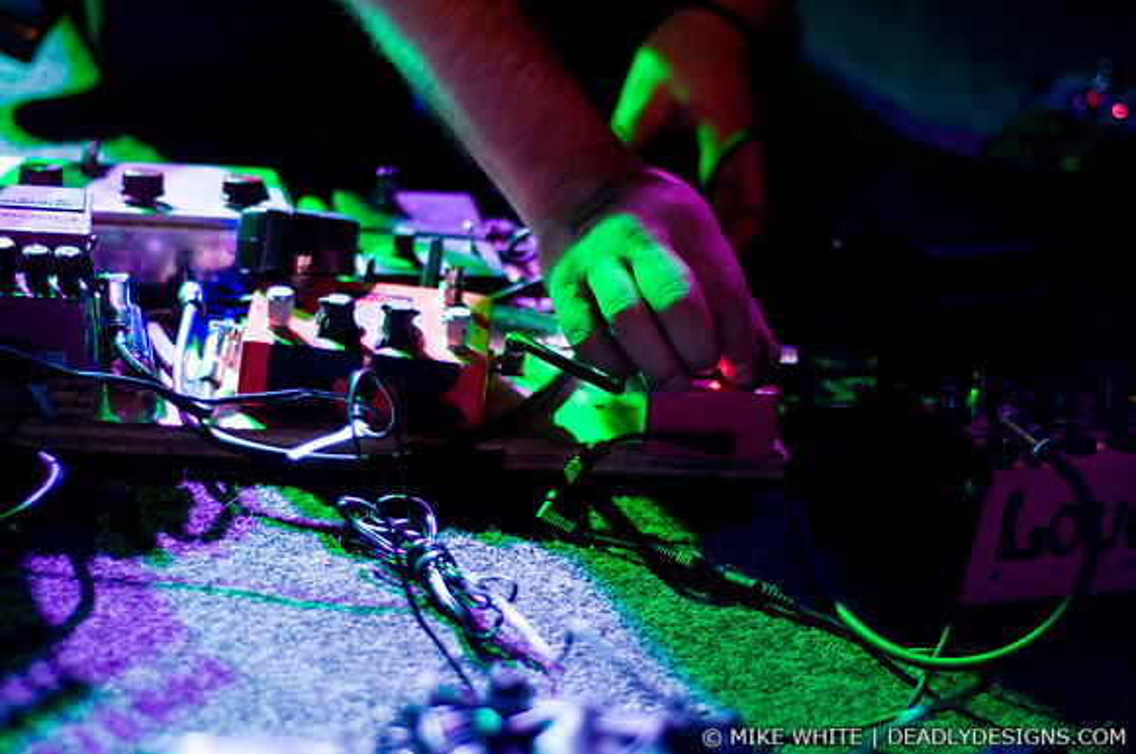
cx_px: 568
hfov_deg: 27.0
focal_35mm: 75
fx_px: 2363
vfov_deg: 18.1
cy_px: 377
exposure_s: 1/30
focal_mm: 50
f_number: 1.8
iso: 1000
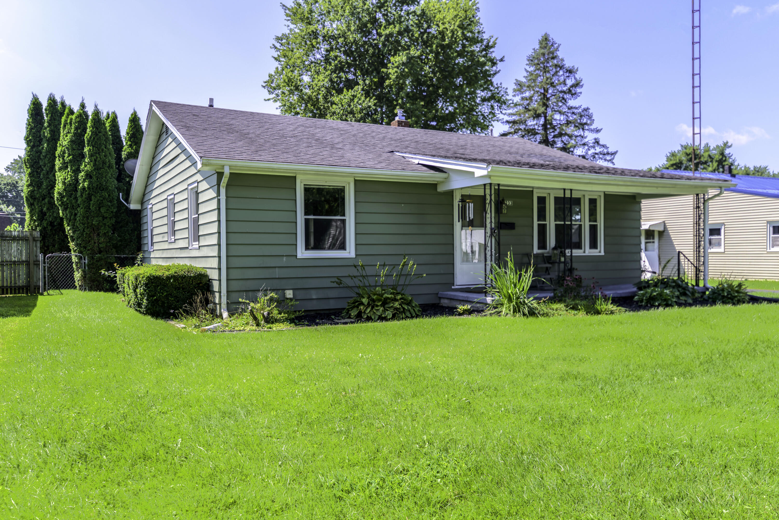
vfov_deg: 43.6
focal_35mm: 30
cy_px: 260
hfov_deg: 61.9
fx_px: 649
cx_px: 390
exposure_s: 1/400
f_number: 8
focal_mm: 30
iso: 100
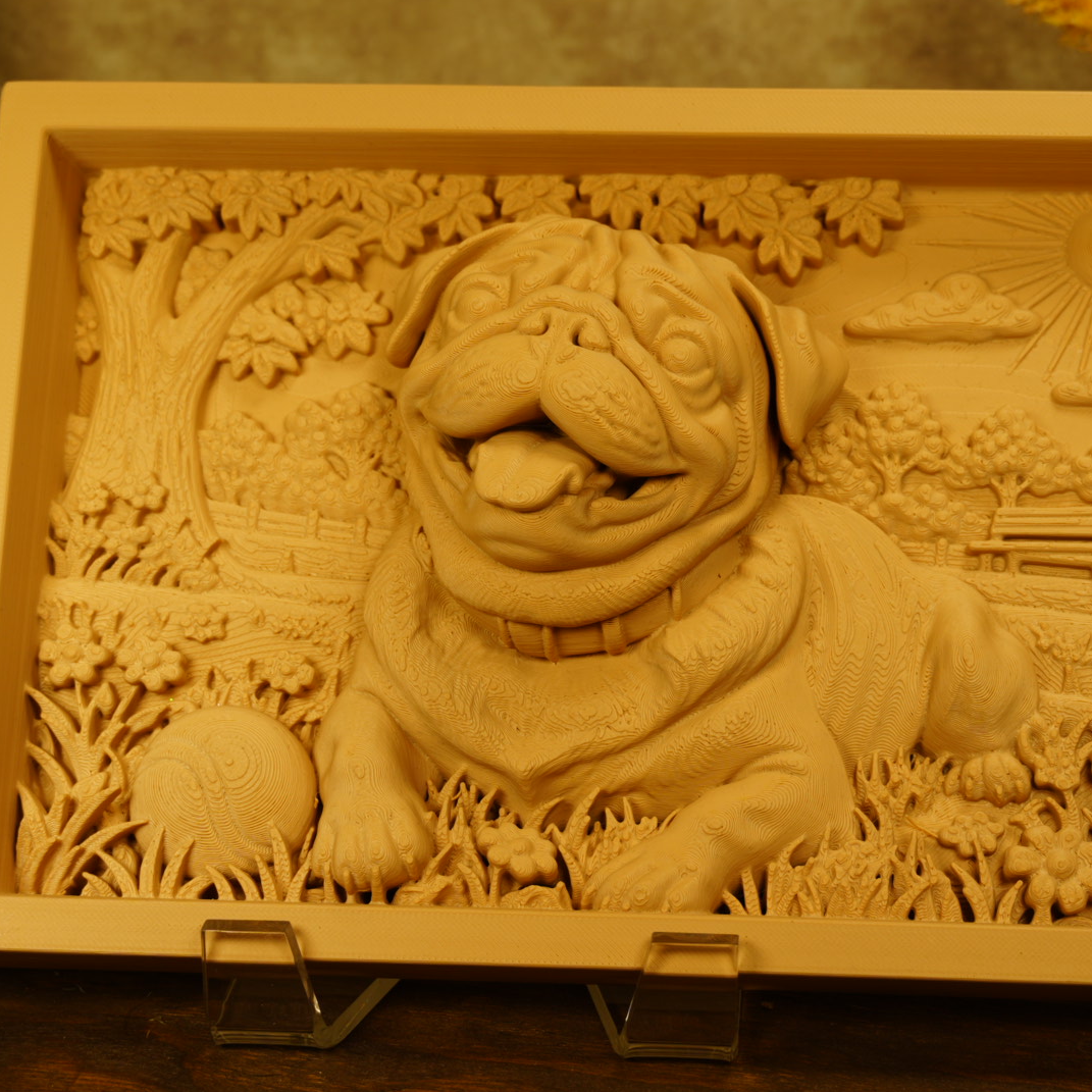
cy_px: 544
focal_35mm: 77
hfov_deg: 22.5
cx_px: 609
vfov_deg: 22.5
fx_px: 2748
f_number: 6.3
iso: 100
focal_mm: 40
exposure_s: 1/100
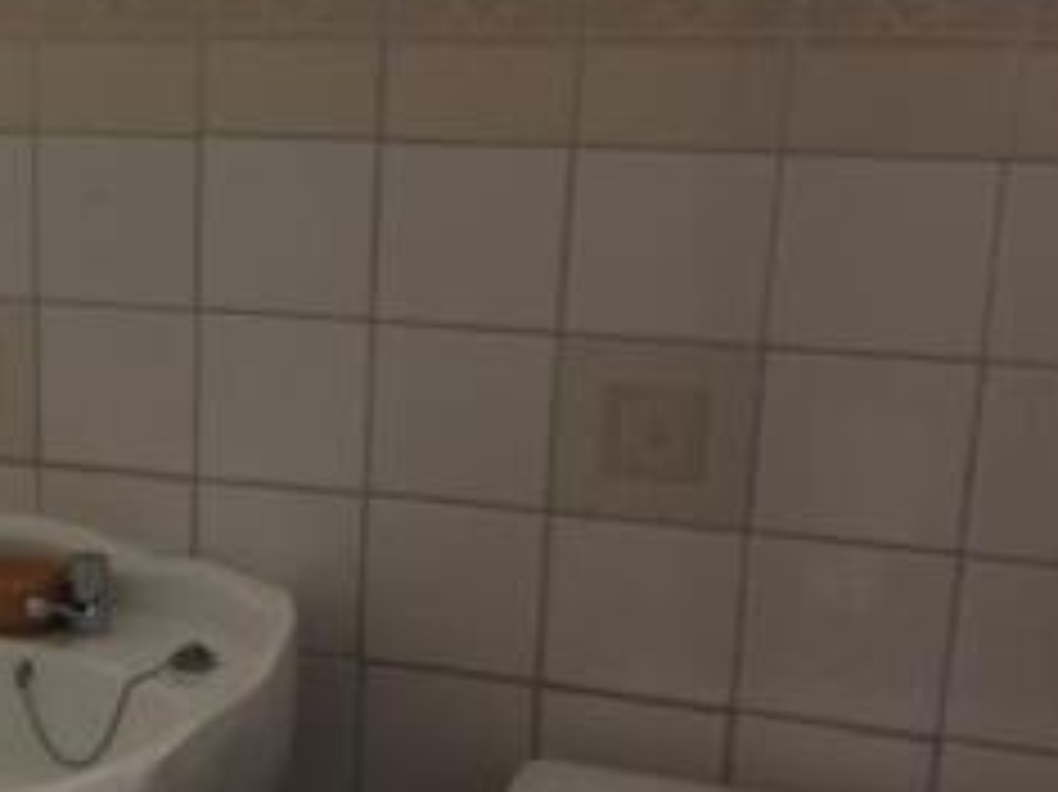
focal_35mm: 72
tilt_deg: -16.4
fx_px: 2199
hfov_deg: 24.8
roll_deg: +2.2
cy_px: 484
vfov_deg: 20.4
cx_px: -155
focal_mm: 4.15
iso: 25
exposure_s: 1/33
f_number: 2.2
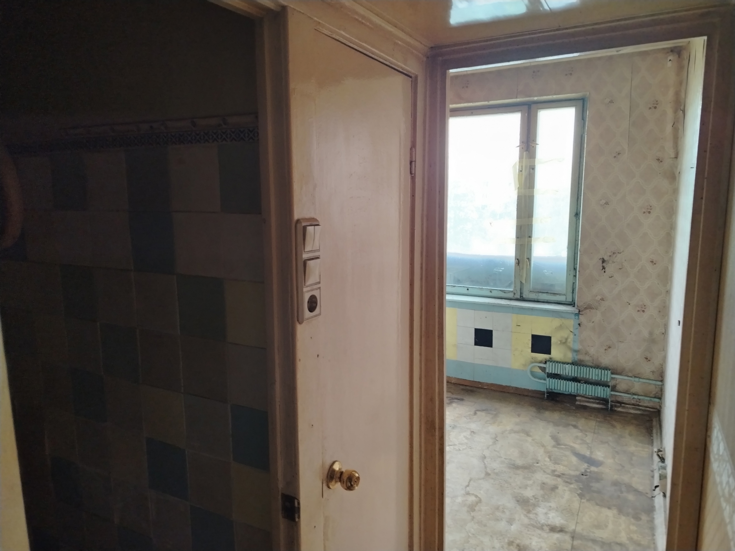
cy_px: 276
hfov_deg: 71.6
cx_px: 368
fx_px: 510
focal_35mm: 24
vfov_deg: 56.8
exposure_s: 1/33.3
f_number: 1.75
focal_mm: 5.25
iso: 494
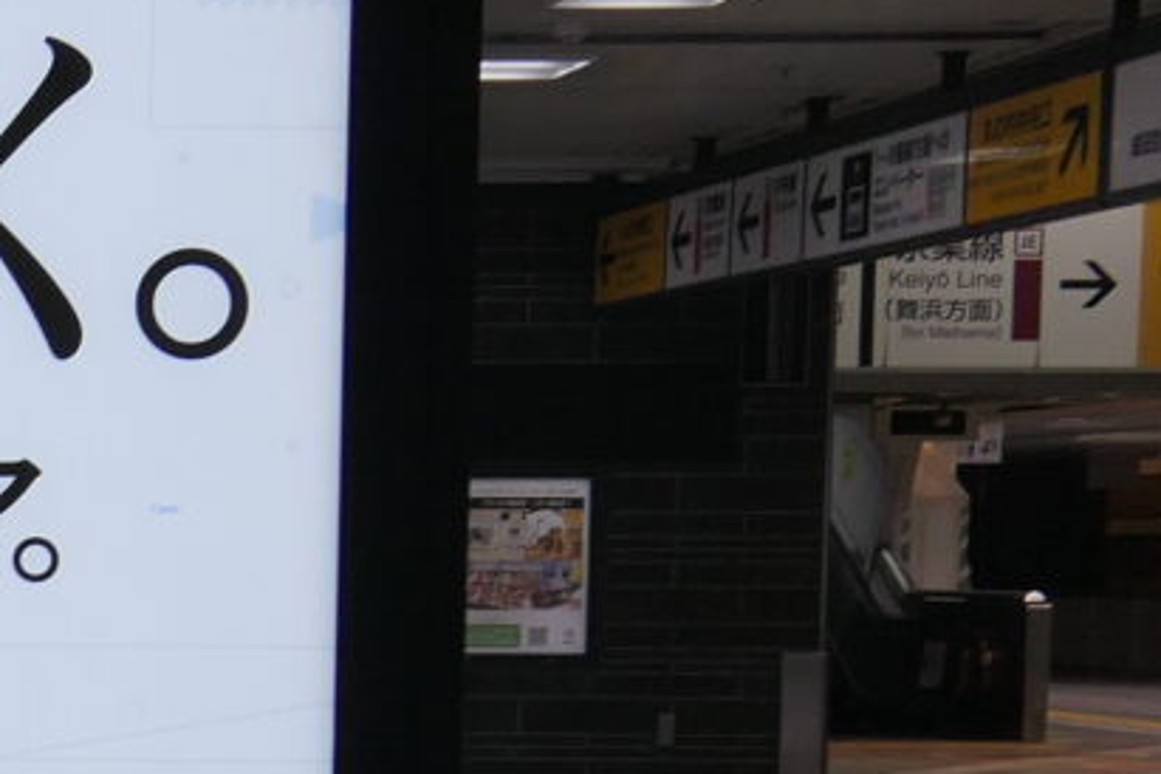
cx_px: -771
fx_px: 3612
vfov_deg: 12.0
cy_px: 910
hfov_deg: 16.1
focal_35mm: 112
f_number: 2.8
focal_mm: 8.8
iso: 125
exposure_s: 1/320
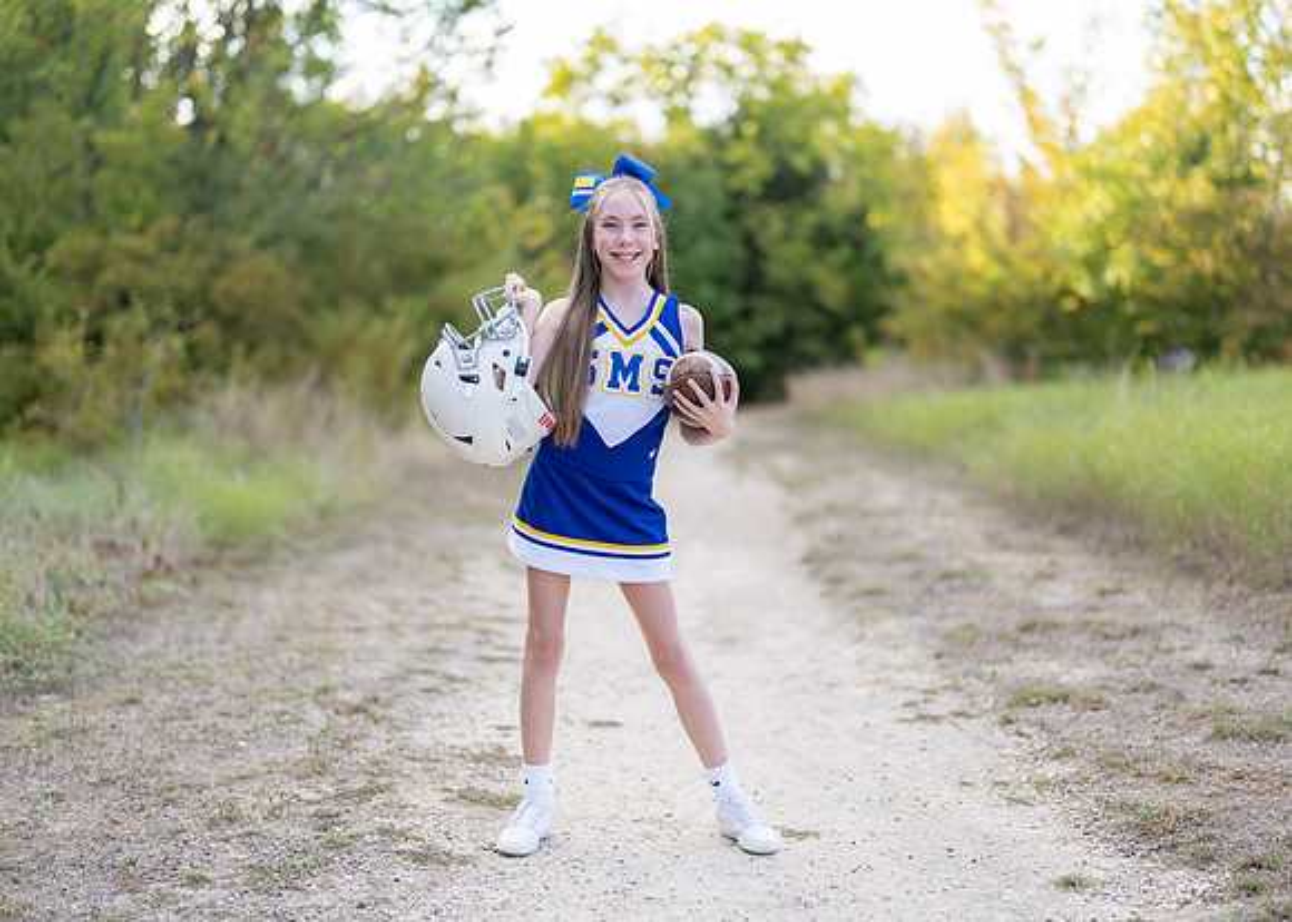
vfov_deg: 26.7
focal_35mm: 53
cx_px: 646
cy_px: 461
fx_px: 1944
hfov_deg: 36.8
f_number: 1.2
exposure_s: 1/1000
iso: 100
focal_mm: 50
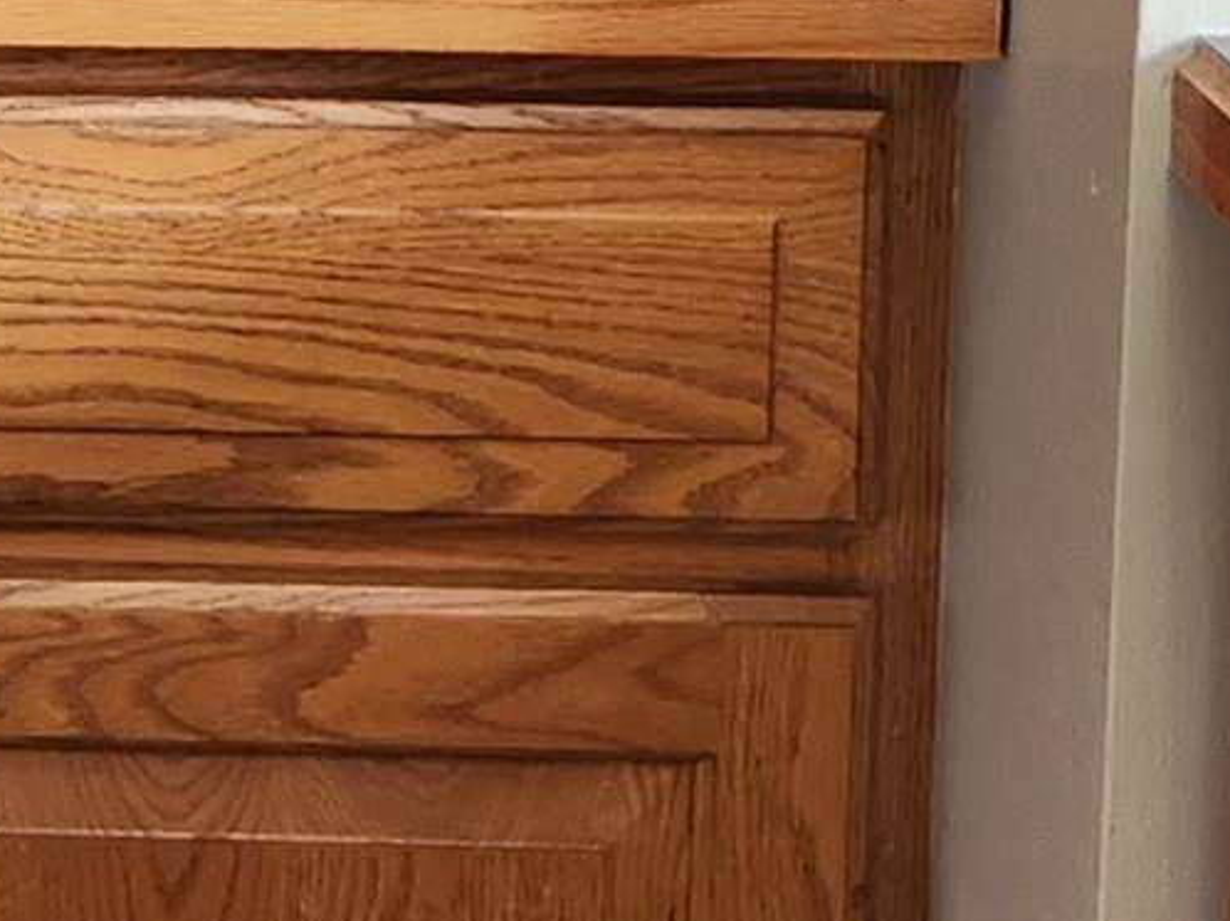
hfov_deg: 13.1
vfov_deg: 9.8
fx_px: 5043
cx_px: -667
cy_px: -780
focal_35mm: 142
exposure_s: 1/120
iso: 125
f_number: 1.8
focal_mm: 5.4
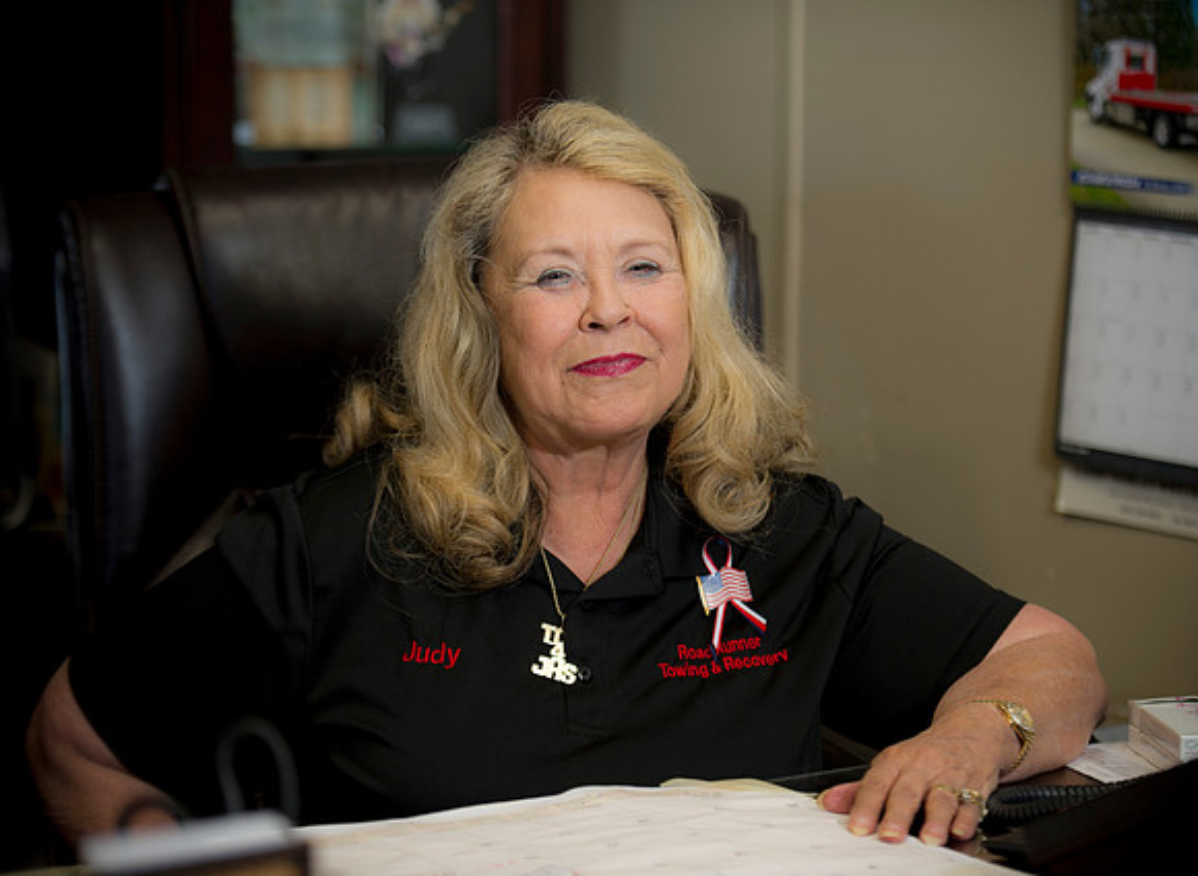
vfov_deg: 12.3
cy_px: 438
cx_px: 650
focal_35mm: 119
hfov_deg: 16.7
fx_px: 4071
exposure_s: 1/80
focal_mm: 110
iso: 400
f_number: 2.8
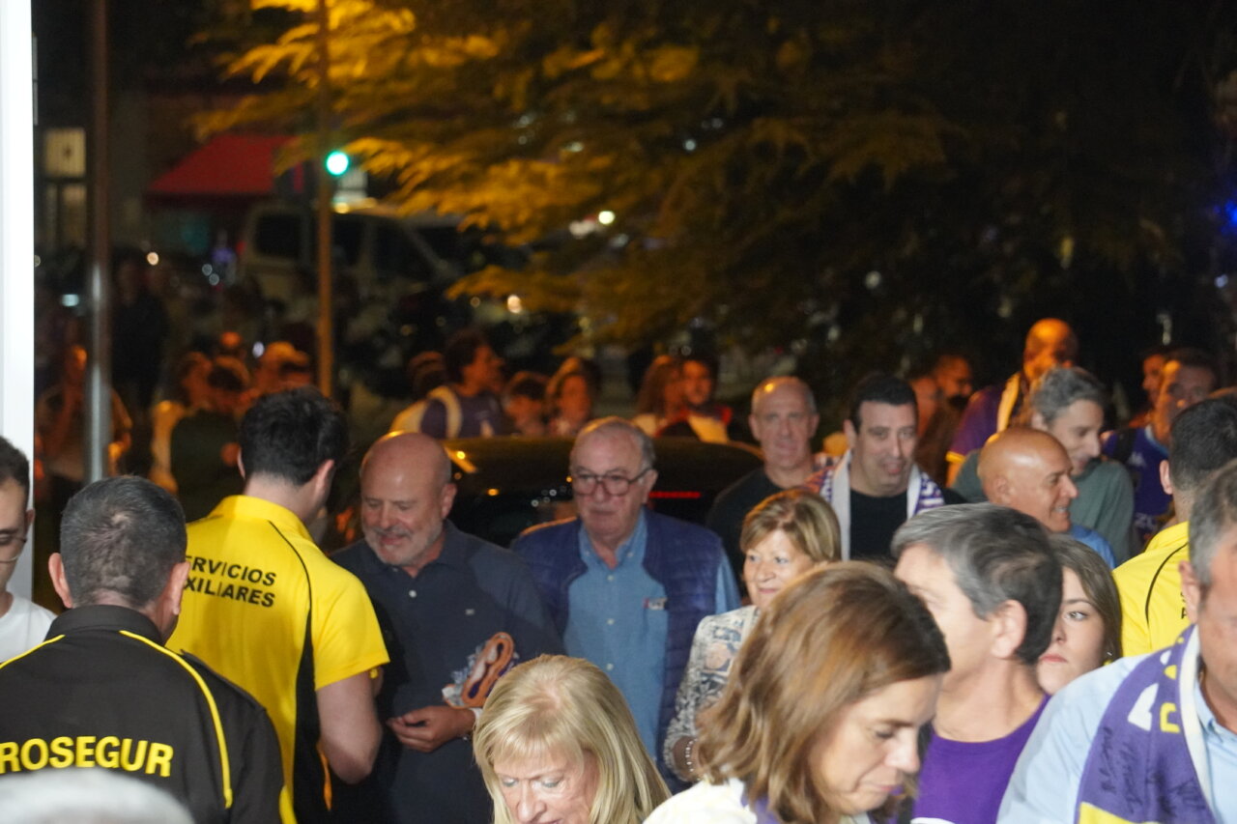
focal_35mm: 153
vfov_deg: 9.0
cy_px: 412
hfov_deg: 13.4
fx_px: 5256
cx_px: 618
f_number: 5.6
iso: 6400
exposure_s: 1/60
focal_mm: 102
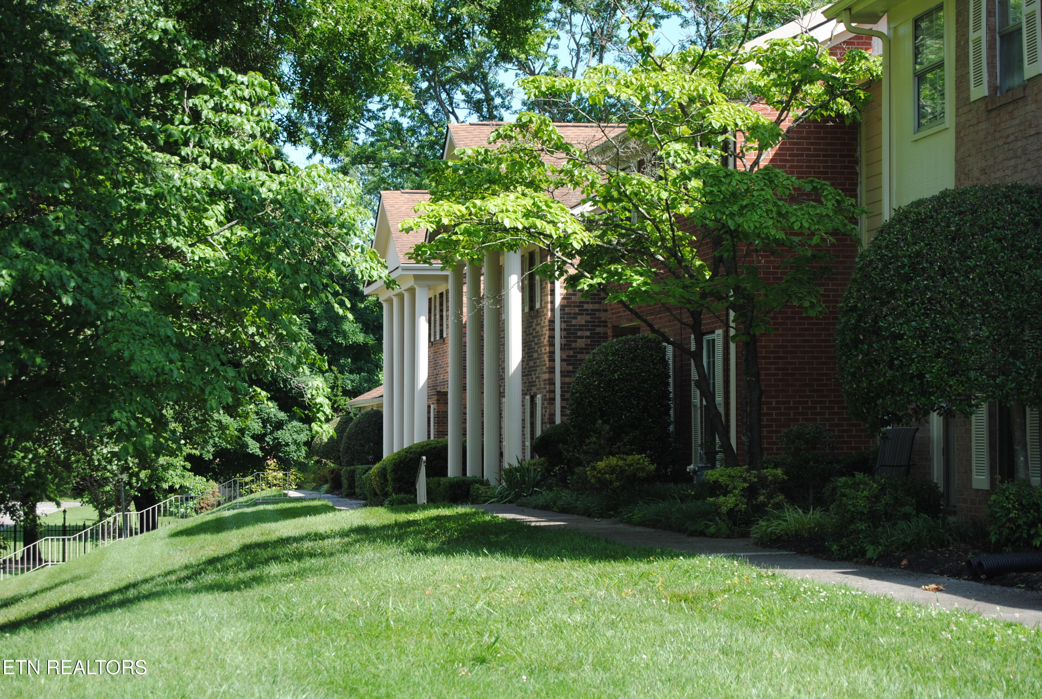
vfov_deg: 16.6
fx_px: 2393
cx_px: 521
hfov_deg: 24.6
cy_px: 350
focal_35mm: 82
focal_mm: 55
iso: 100
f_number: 5.6
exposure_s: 1/160
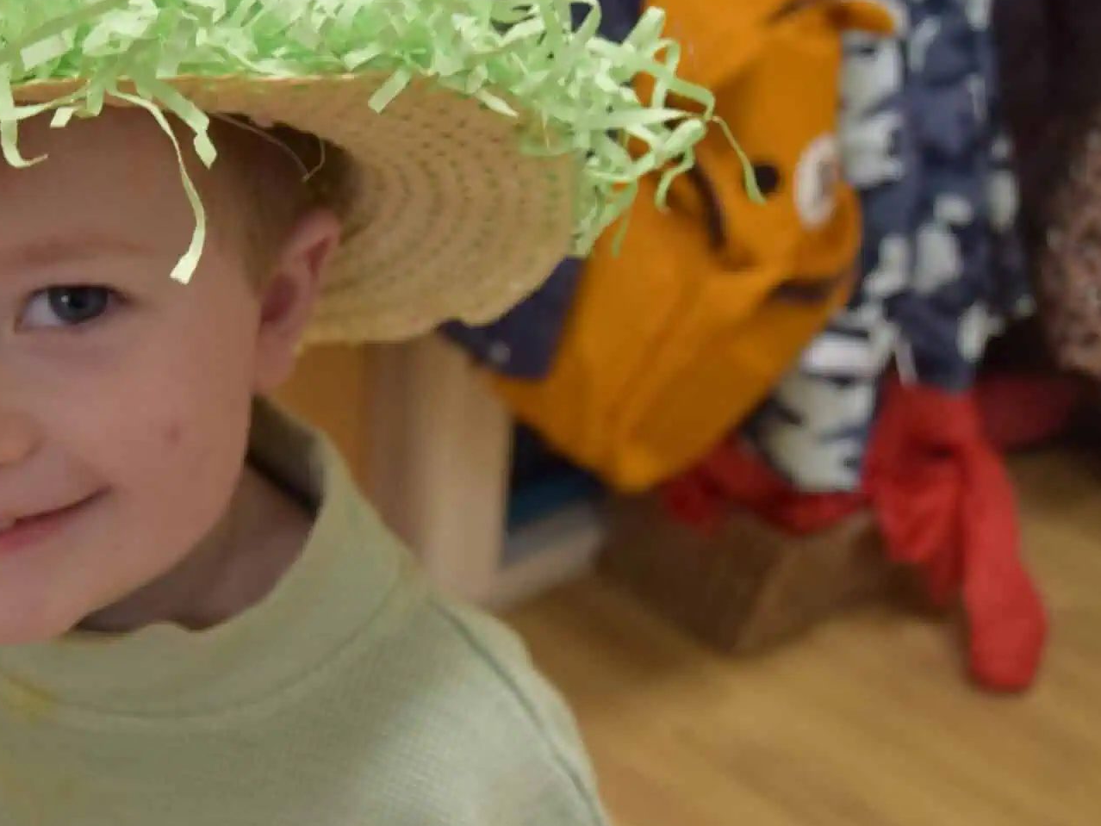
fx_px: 1654
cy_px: 286
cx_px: 127
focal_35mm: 52
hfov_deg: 34.9
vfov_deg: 27.9
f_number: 4
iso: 400
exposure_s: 1/60
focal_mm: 18
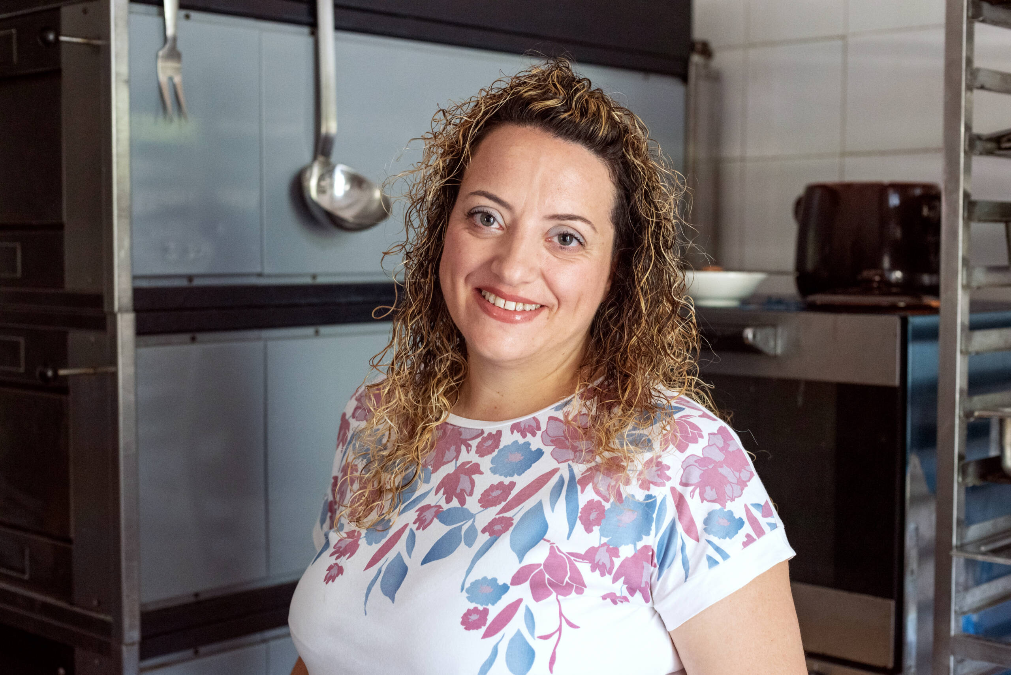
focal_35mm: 50
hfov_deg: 39.6
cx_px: 506
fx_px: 1405
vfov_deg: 27.0
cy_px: 338
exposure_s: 1/125
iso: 3200
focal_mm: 50
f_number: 4.5
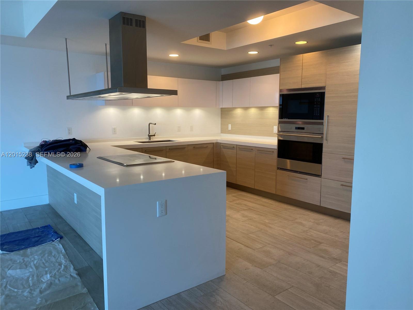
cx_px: 206
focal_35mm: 26
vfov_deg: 53.1
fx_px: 310
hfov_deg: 67.3
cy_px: 155
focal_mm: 4.25
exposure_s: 1/60
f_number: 1.8
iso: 80
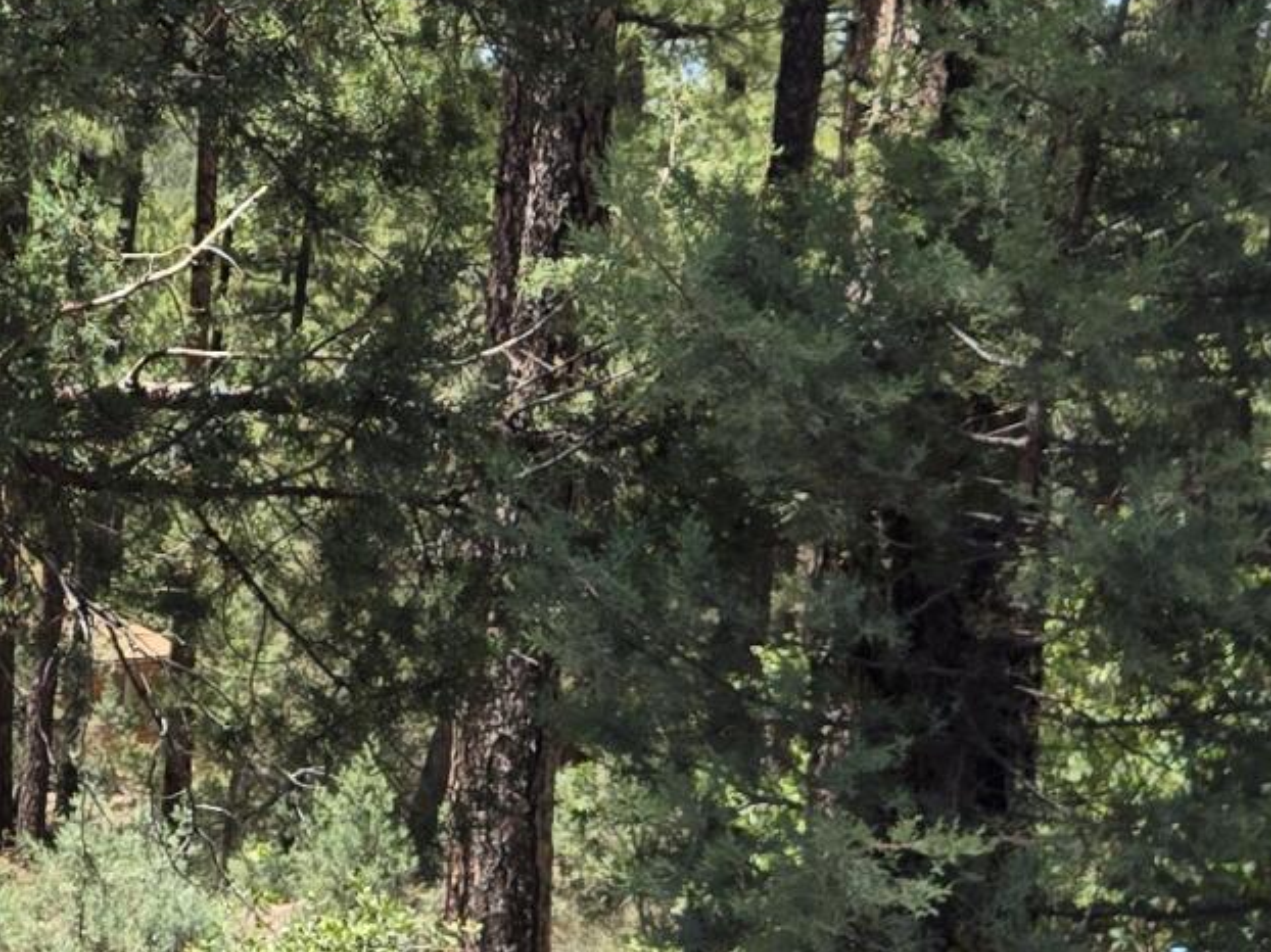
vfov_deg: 13.3
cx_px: -470
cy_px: 180
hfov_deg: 16.6
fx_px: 4074
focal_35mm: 111
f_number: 1.8
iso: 25
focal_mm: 5.4
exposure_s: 1/730
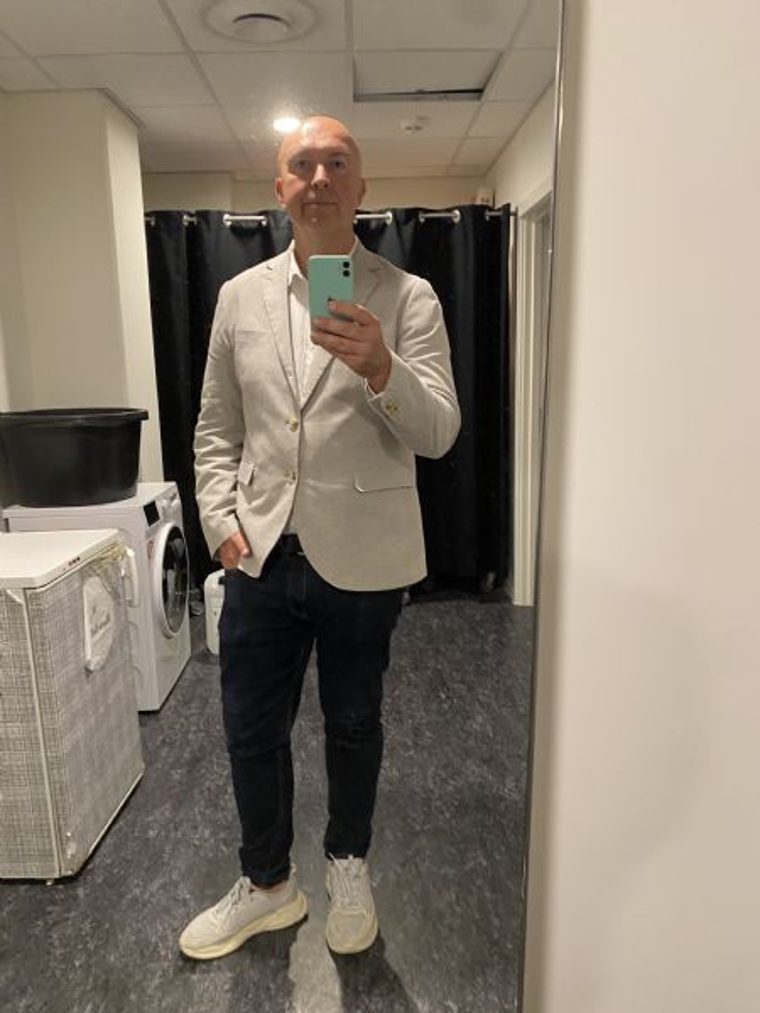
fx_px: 761
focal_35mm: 26
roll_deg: +1.3
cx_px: 380
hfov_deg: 53.1
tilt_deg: -20.9
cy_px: 506
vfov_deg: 67.3
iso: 250
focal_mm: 4.25
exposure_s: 1/50
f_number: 1.8
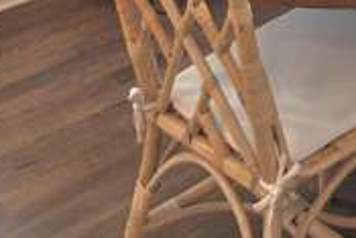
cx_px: 458
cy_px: -360
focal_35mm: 99
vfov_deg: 11.2
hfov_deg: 19.1
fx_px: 980
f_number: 1.6
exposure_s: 1/130
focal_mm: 5.96
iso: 125
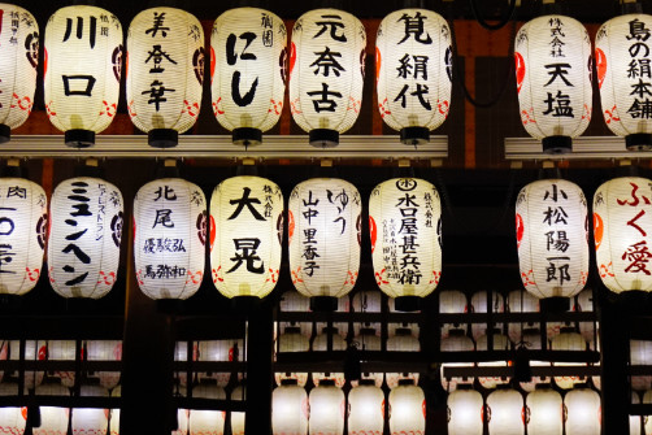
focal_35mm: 79
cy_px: 127
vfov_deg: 17.3
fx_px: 1427
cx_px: 487
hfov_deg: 25.4
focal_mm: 33
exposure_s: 1/60
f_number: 5
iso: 1000
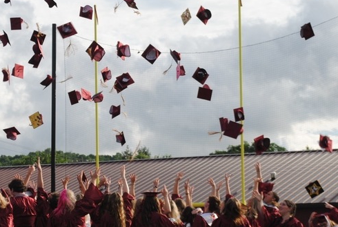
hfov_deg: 15.2
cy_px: 76
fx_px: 1268
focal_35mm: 135
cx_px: 131
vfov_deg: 10.2
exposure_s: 1/250
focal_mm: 55
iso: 100
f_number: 8
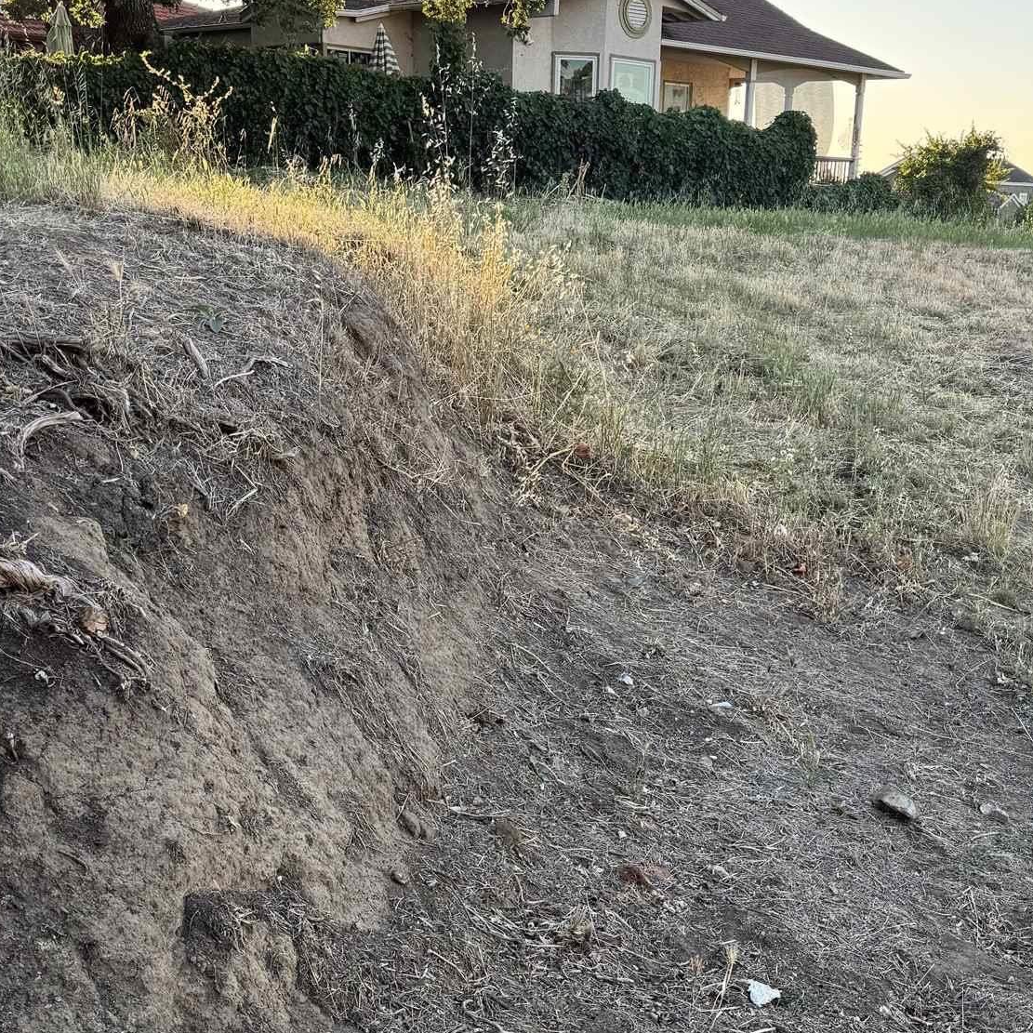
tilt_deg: -17.3
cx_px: 600
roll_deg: -2.0
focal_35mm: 44
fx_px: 1486
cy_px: 652
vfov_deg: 38.1
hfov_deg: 38.2
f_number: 1.78
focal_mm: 6.76
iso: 80
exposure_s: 1/419
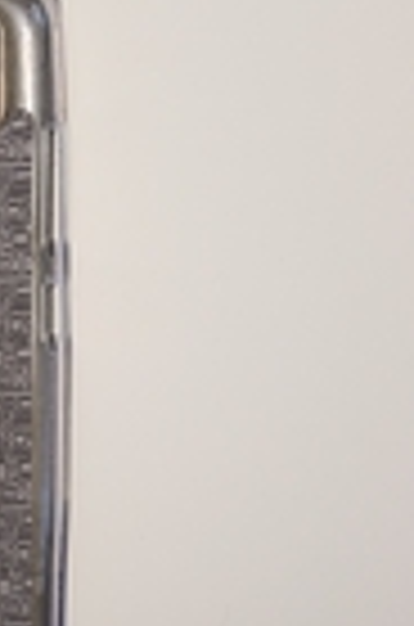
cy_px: 428
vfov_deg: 25.9
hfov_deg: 14.4
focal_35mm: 78
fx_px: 1352
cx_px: -418
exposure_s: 1/100
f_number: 1.8
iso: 80
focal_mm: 5.4
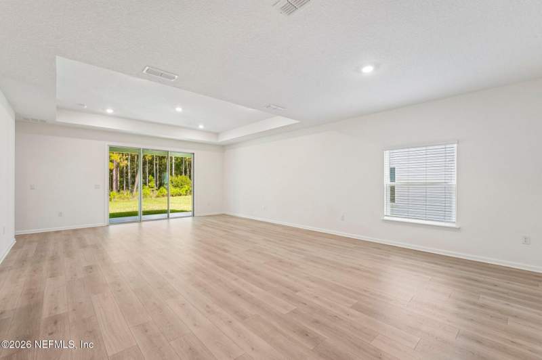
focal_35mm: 15
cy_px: 180
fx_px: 229
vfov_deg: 76.5
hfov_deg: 99.7
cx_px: 271
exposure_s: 1/30
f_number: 10
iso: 400
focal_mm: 15.2
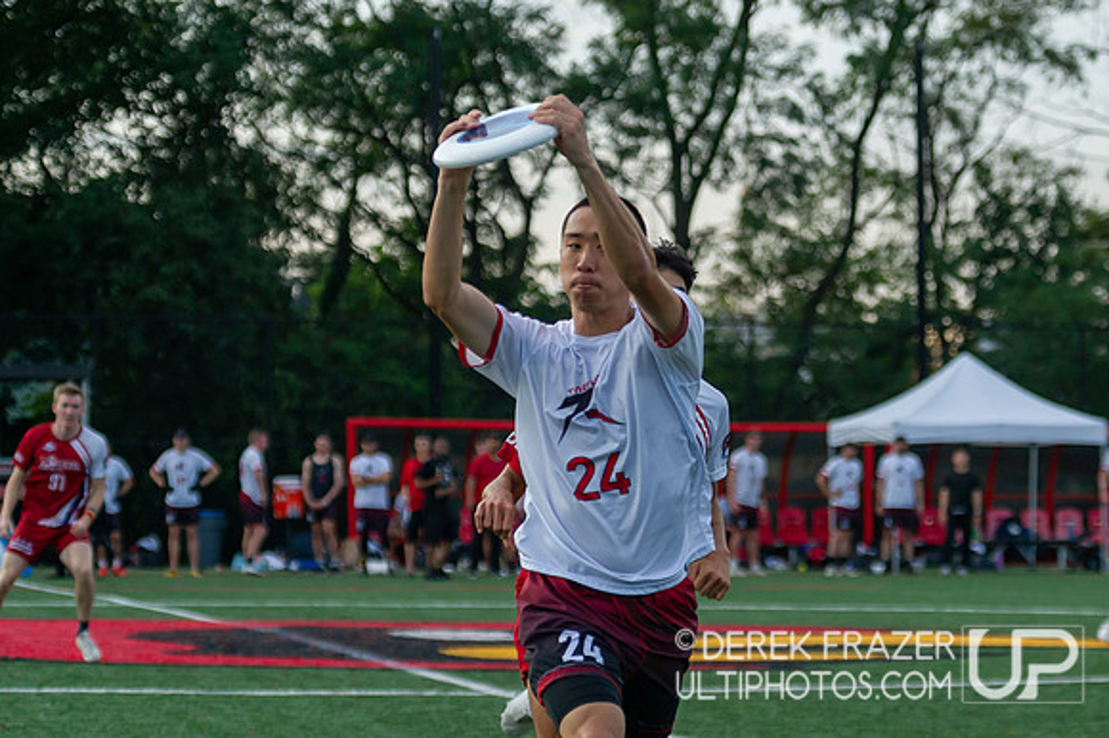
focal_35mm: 157
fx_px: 4828
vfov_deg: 8.7
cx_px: 722
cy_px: 280
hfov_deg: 13.1
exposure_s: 1/1600
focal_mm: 100
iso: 720
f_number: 4
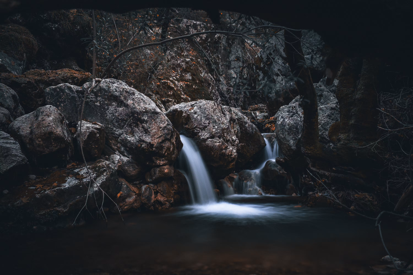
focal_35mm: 33
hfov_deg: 57.2
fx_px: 379
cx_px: 206
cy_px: 138
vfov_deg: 40.0
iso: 100
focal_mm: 22
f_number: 4.5
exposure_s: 2
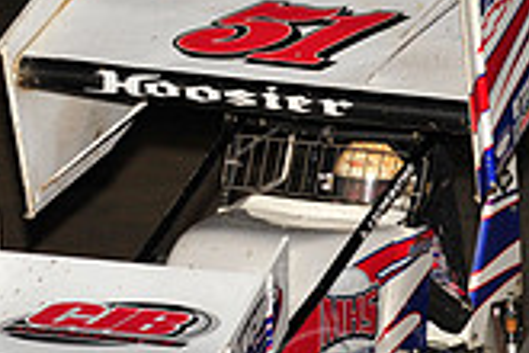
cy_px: 160
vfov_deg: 3.3
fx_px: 6201
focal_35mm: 422
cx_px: 285
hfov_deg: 4.9
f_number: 7.1
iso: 1000
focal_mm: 120
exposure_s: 1/320
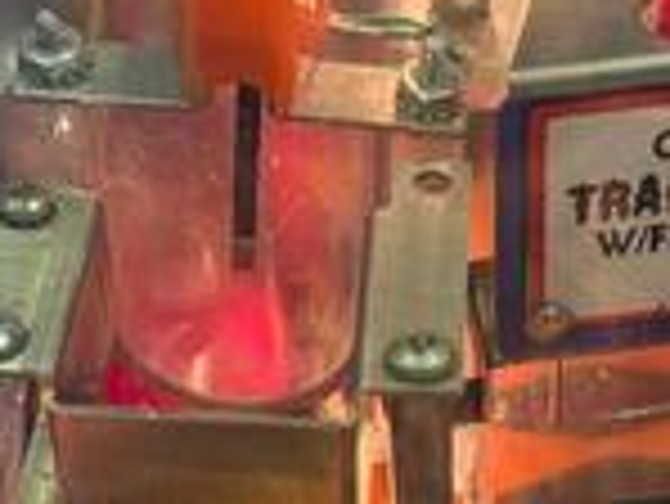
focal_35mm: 86
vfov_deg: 16.5
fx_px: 1666
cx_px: 443
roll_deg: +0.9
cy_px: 612
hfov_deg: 22.7
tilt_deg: -38.9
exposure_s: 1/60
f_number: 1.78
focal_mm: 6.76
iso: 250
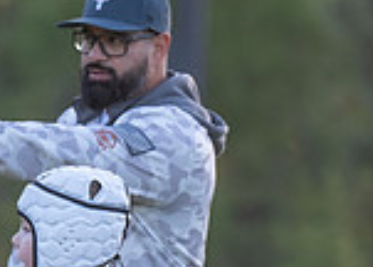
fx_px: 7927
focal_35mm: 748
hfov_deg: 2.7
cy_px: 285
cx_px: 106
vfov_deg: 1.9
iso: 800
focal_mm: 147
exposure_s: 1/1000
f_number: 2.8
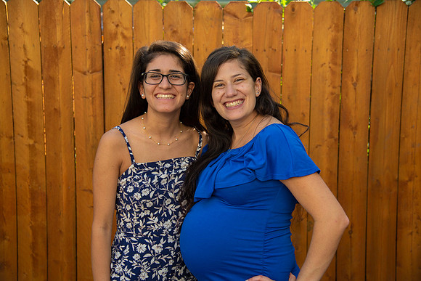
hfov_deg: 39.6
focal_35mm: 50
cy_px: 140
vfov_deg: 27.0
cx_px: 210
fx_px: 585
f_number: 4
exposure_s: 1/320
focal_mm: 50
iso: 125
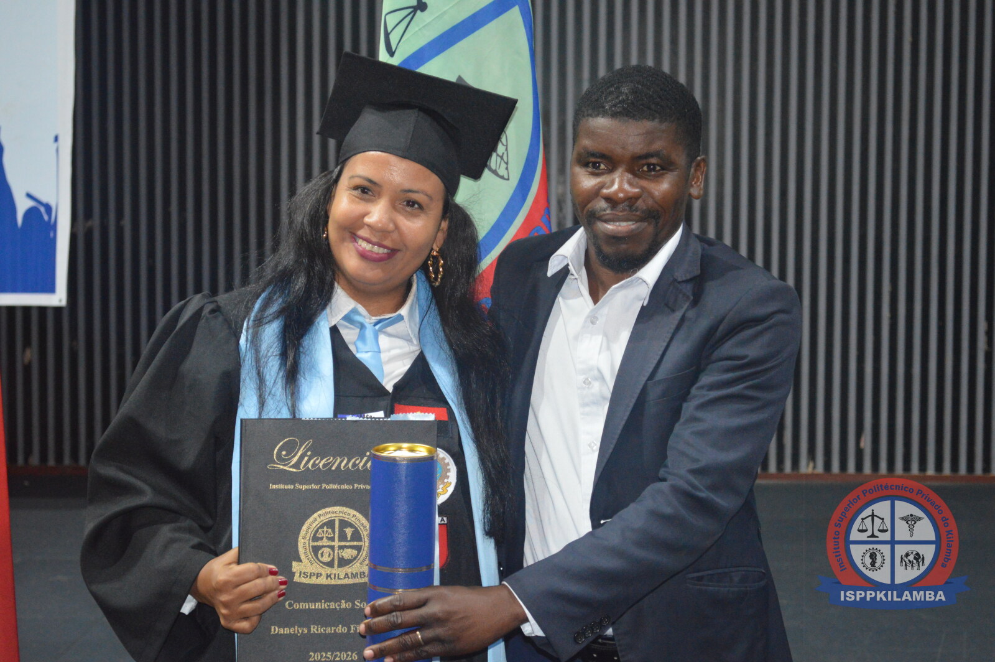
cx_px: 498
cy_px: 331
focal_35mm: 72
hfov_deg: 28.1
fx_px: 1988
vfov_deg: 18.9
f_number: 5.6
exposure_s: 1/60
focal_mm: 48
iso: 2500
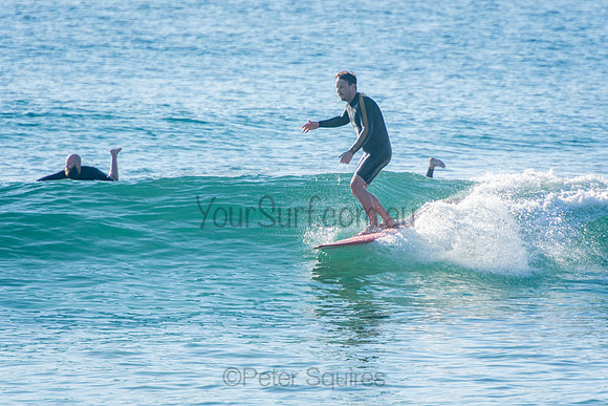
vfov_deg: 2.3
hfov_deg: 3.4
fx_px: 10135
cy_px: 203
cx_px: 304
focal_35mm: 600
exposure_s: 1/1250
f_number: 5.6
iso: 250
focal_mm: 400
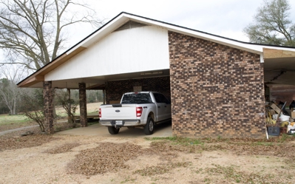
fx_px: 241
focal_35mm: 30
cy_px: 99
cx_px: 146
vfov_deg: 41.8
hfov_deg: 62.9
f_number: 16
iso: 400
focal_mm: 29
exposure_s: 1/60
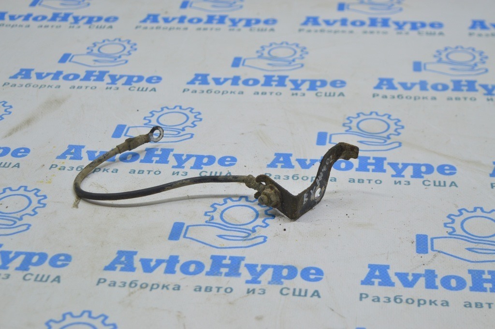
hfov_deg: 28.1
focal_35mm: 72
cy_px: 164
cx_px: 248
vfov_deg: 18.9
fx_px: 989
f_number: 5.3
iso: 400
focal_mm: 48
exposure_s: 1/40
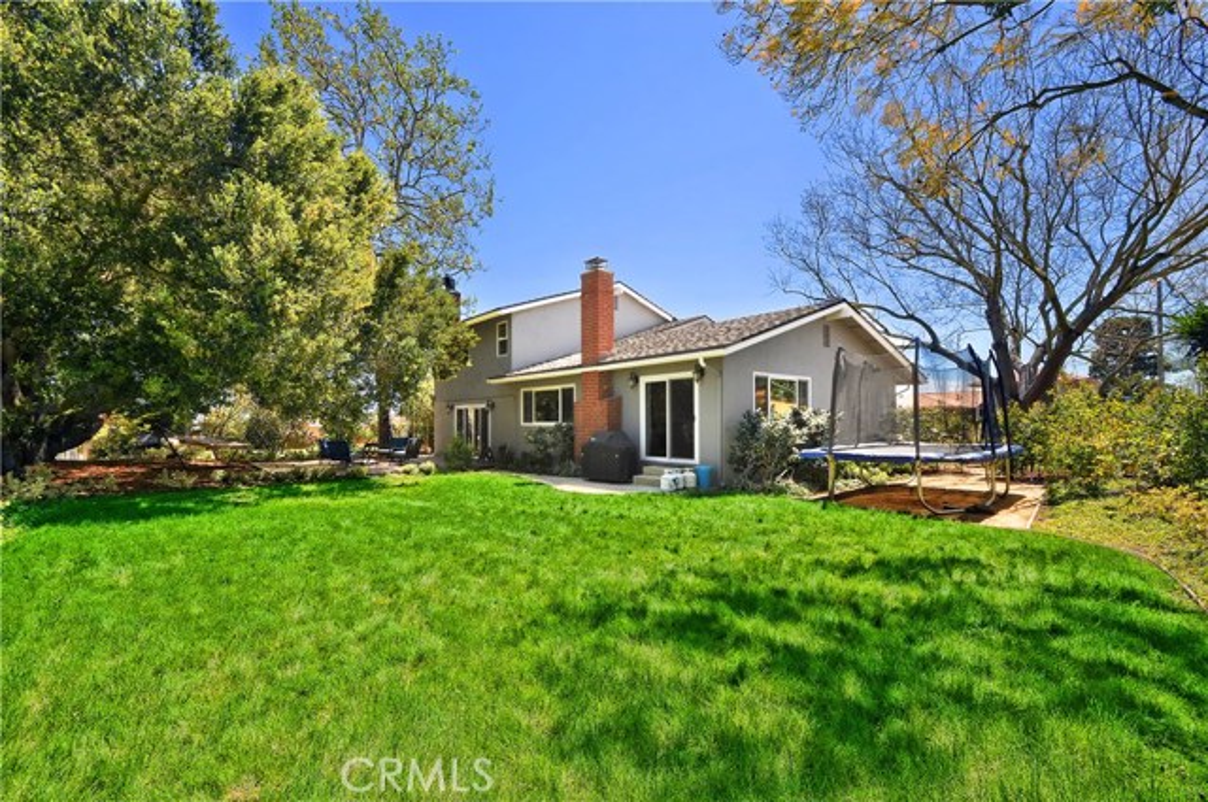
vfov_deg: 77.2
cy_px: 401
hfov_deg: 100.5
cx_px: 604
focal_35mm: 15
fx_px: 503
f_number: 11
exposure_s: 1/125
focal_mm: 10
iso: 200
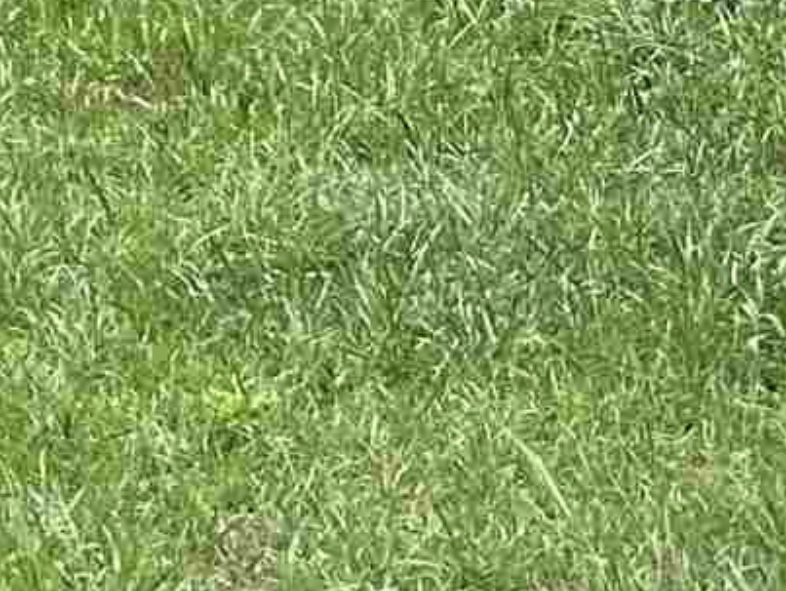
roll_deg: +0.0
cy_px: -1012
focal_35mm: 198
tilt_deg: +5.1
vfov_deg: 6.9
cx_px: -1190
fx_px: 4500
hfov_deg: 8.9
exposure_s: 1/1058
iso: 50
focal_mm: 5.7
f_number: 1.5
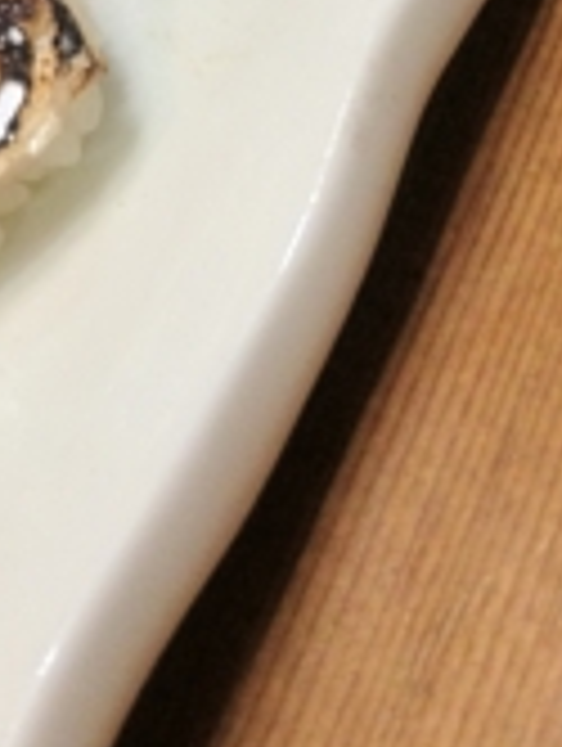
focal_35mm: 95
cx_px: -130
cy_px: -220
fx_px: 2051
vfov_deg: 19.1
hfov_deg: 15.0
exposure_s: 1/20
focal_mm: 4.28
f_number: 2.4
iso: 250
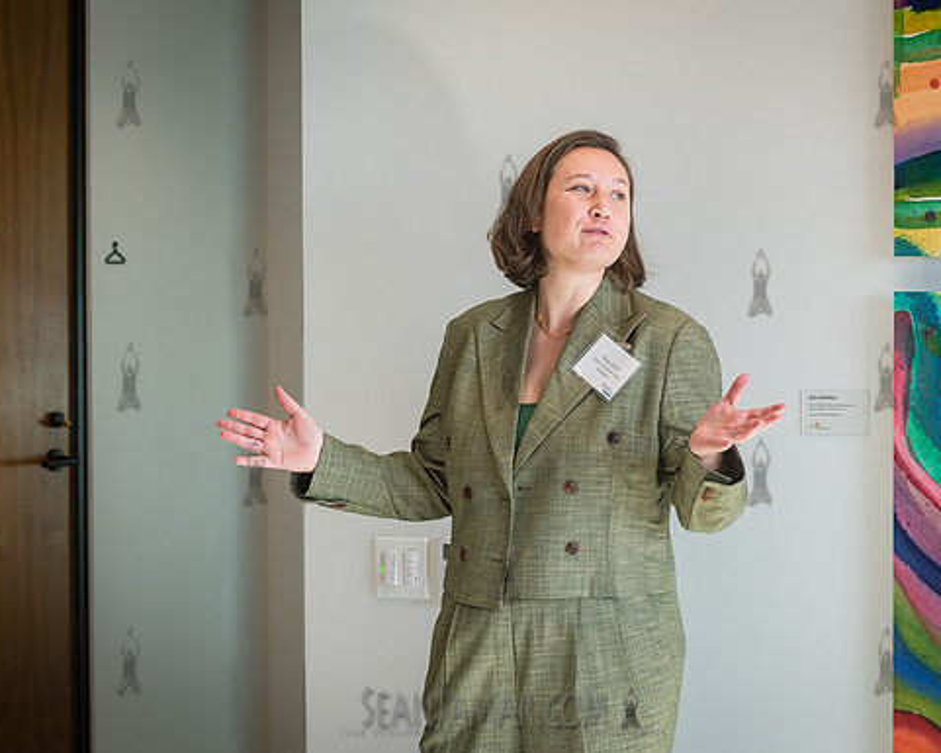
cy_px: 433
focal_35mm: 114
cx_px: 490
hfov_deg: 16.9
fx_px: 3176
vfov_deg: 13.5
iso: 500
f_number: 4
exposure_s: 1/200
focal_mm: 86
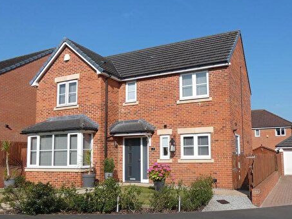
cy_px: 131
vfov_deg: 45.2
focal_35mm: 31
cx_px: 169
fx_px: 261
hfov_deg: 58.1
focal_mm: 3.6
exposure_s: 1/800
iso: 80
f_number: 4
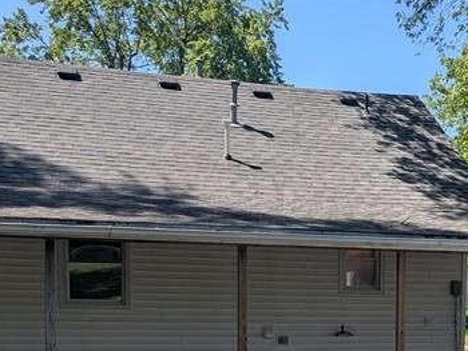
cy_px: 376
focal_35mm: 70
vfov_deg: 20.2
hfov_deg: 26.3
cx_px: 465
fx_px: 947
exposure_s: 1/1433
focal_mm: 6.81
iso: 46
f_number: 1.85
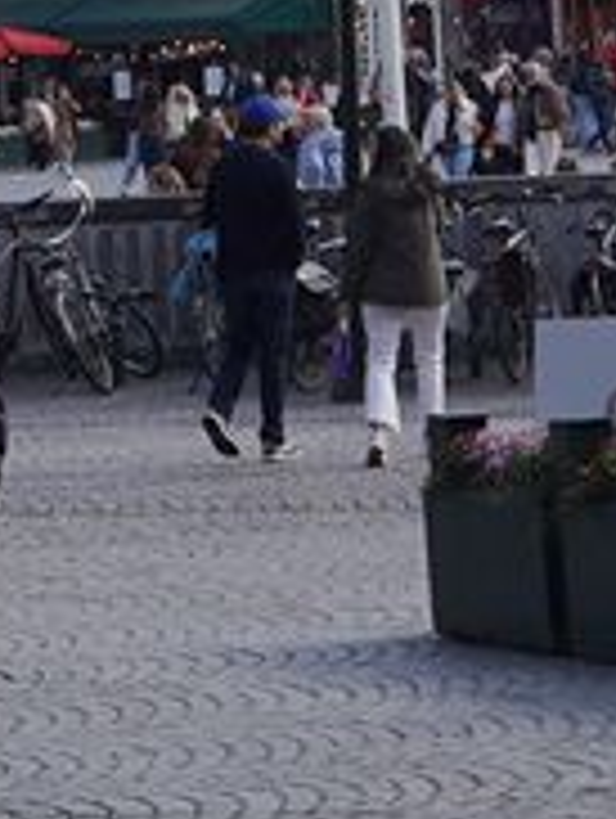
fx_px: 5989
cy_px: -1156
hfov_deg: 5.9
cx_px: -27
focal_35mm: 253
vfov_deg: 7.3
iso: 100
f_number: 11
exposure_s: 1/100
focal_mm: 24
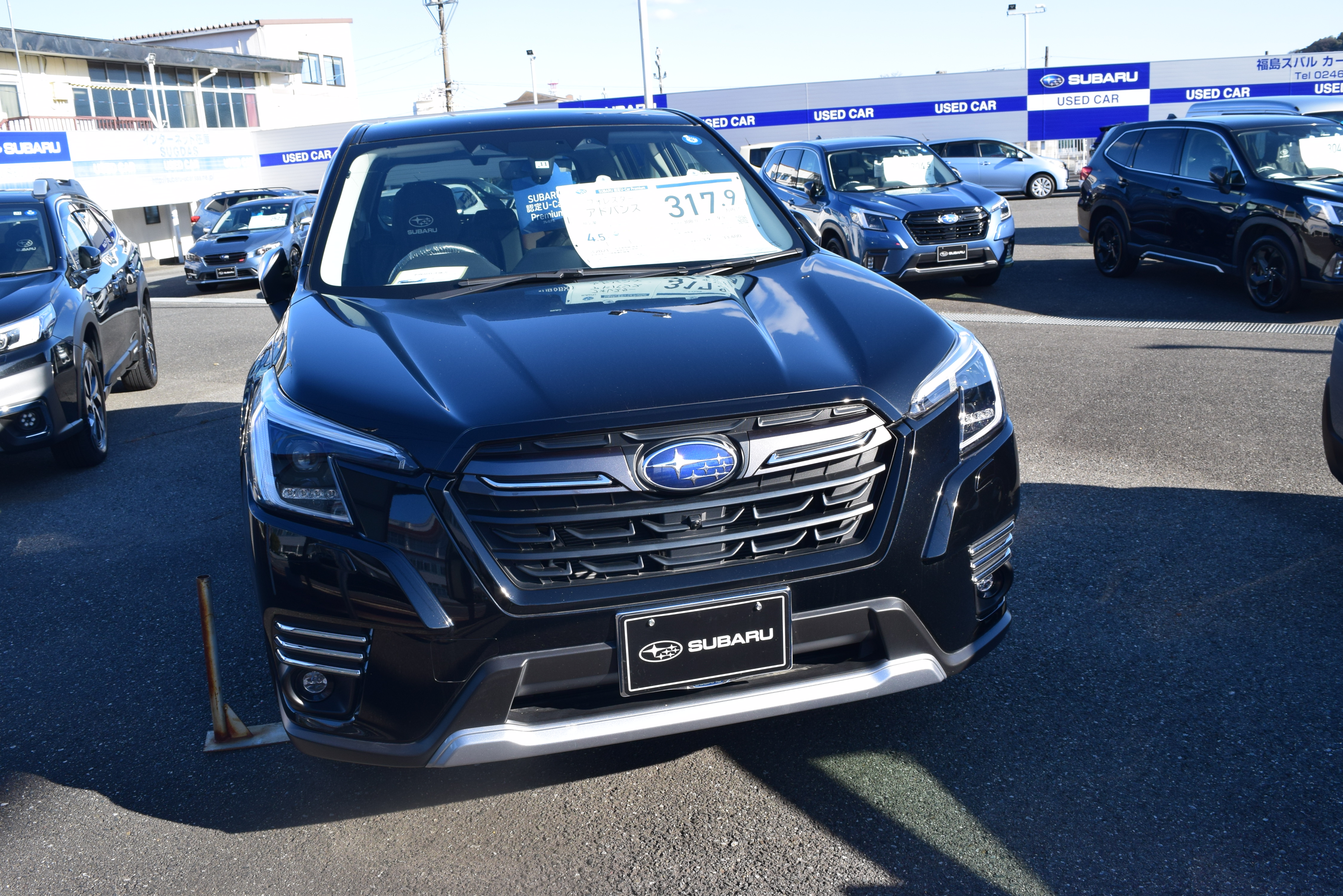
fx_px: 1119
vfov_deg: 43.6
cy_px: 448
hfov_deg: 61.9
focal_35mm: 30
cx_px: 672
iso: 400
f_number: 10
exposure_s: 1/250
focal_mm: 20
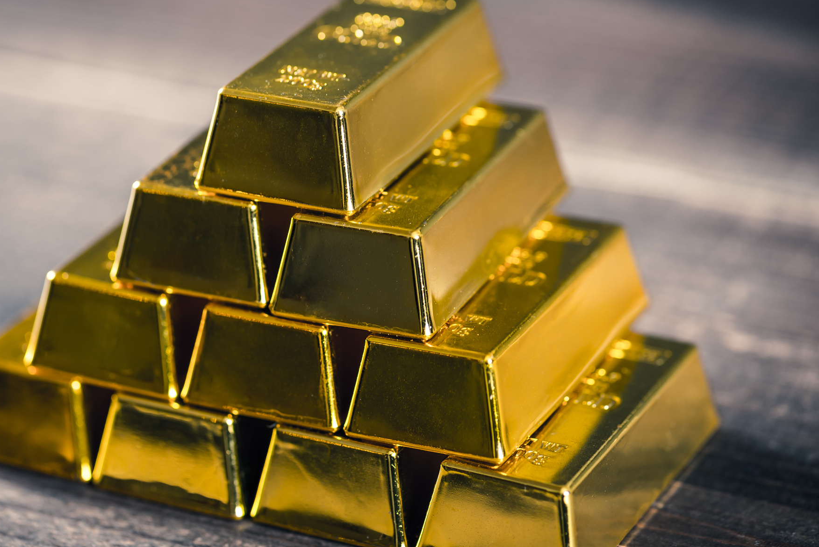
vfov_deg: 10.8
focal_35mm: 127
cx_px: 364
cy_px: 279
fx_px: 2891
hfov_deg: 16.1
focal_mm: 105
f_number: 5
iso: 100
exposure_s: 1/125
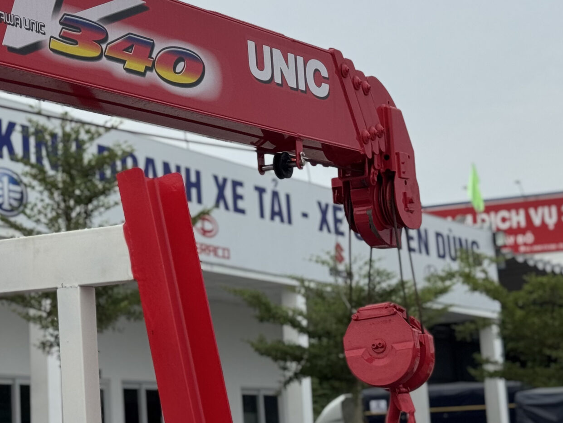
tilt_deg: +10.4
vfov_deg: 14.9
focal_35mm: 99
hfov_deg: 19.2
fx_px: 1610
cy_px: 124
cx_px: -7
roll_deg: +1.1
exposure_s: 1/6410
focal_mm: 6.76
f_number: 1.78
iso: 64
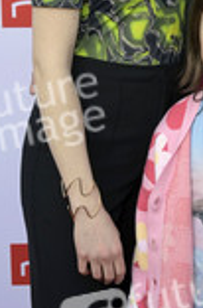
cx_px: 219
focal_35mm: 90
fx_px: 766
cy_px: 22
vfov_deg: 22.1
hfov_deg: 14.8
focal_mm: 35
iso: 640
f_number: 5.6
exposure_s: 1/250
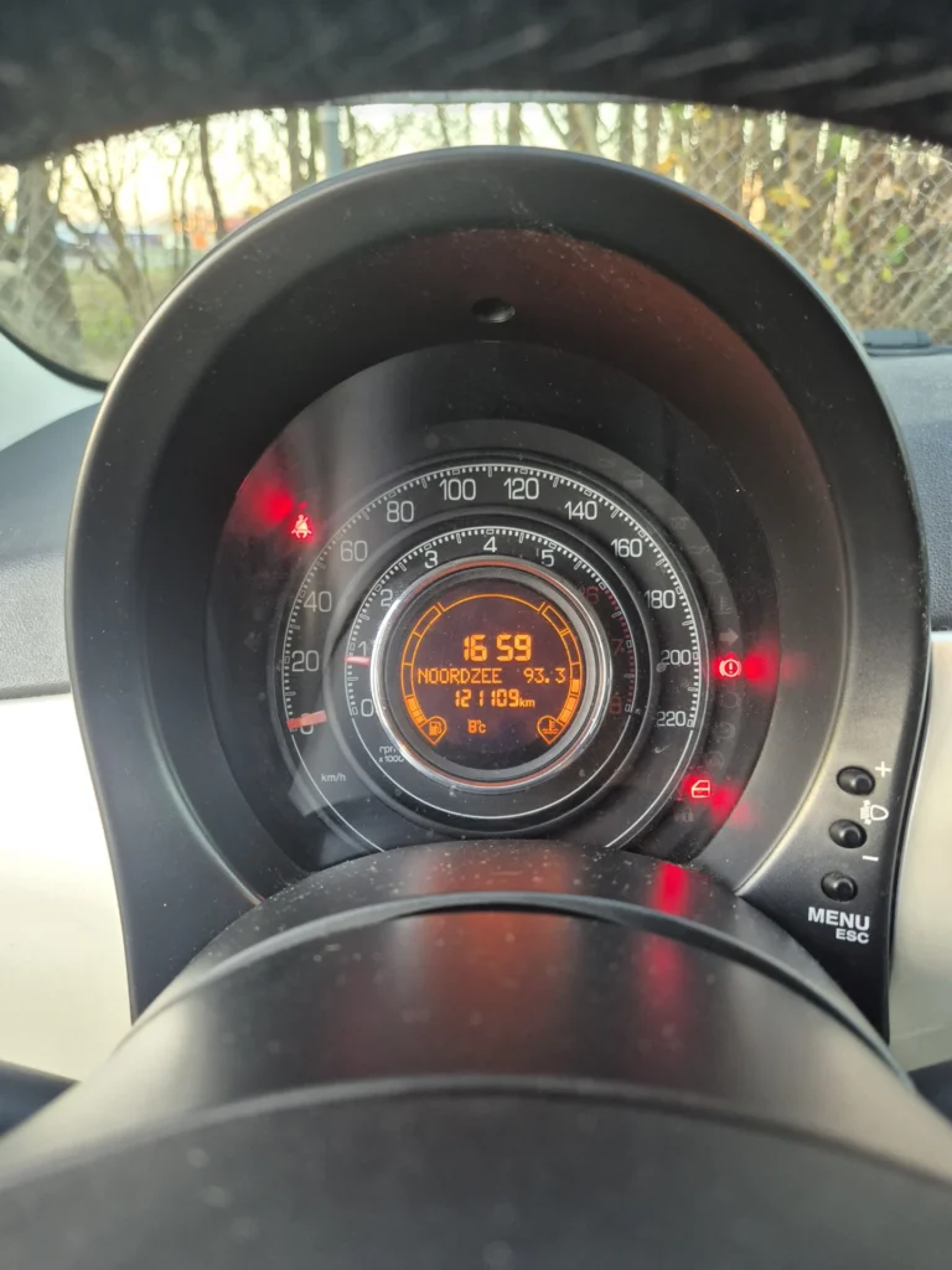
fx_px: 843
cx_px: 476
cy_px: 635
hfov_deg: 58.9
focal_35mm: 23
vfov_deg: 73.9
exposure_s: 1/100
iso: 500
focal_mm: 5.4
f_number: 1.8
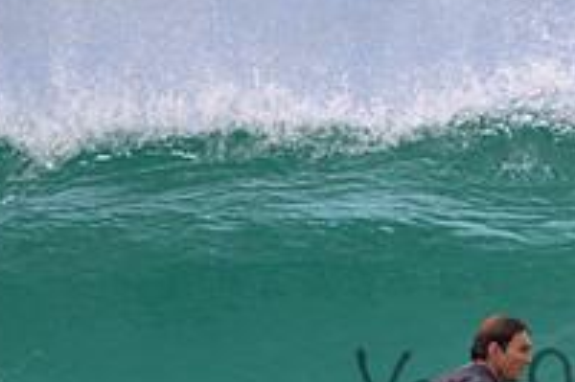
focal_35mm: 2322
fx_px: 37056
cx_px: 653
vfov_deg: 0.6
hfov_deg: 0.9
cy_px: 369
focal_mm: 800
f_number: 11
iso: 1400
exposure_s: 1/2000
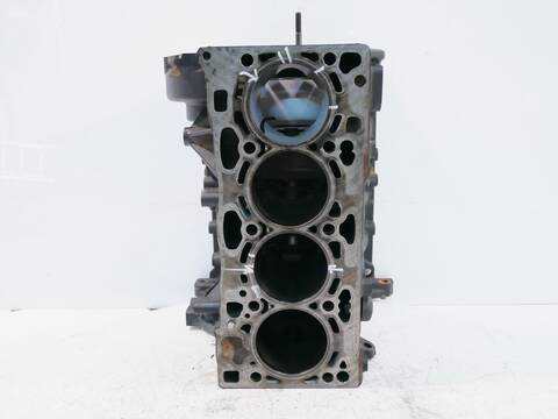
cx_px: 279
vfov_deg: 44.2
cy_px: 210
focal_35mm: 32
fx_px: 516
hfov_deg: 56.8
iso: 400
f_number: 3.9
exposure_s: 1/60
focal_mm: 16
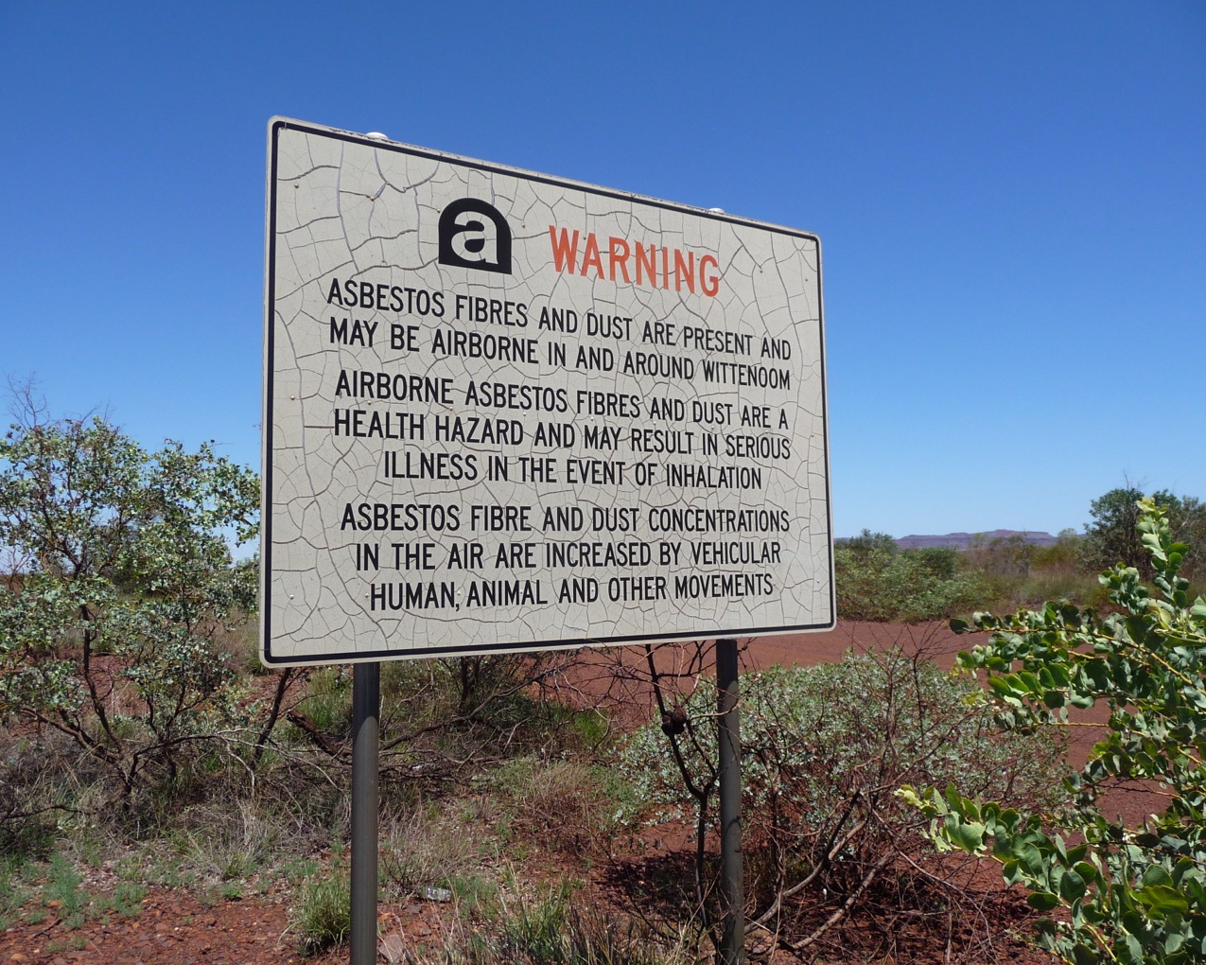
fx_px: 1071
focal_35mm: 30
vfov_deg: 48.5
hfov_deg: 58.8
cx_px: 589
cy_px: 480
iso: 100
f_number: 8
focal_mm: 4.7
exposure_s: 1/250
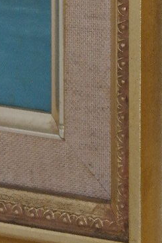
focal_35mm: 324
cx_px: 139
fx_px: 2189
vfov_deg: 6.3
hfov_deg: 4.2
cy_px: -65
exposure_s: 1/30
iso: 1600
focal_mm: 45
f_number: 5.6
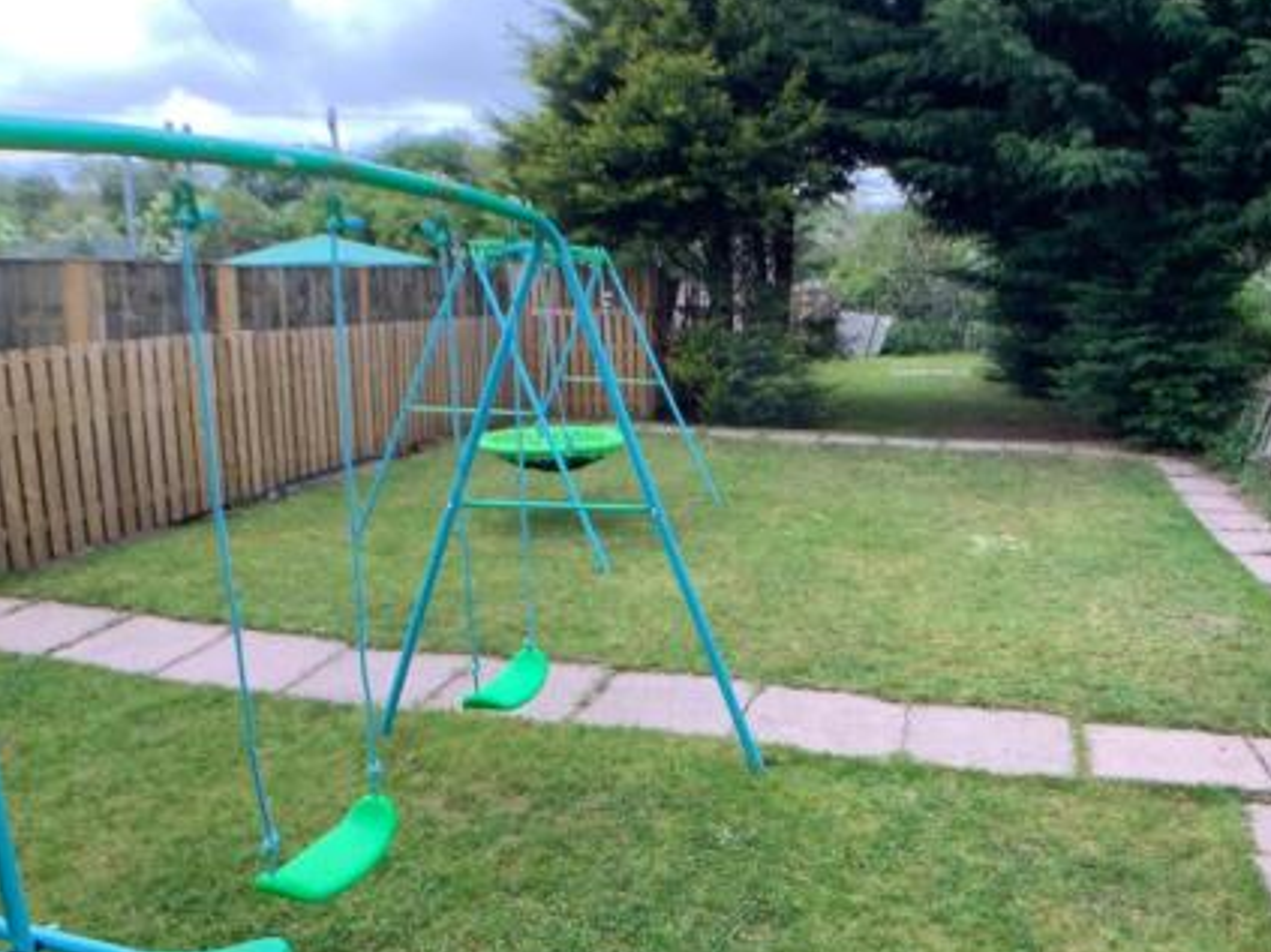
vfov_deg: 35.9
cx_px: 771
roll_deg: +1.1
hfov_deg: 46.5
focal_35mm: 40
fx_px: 1468
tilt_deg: -10.5
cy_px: 443
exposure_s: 1/123
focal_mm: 3
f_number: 1.8
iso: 16
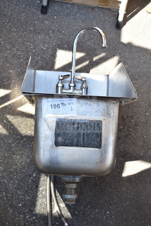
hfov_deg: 26.5
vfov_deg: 38.9
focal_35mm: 51
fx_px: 321
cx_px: 76
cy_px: 113
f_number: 5.6
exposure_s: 1/125
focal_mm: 34
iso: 200
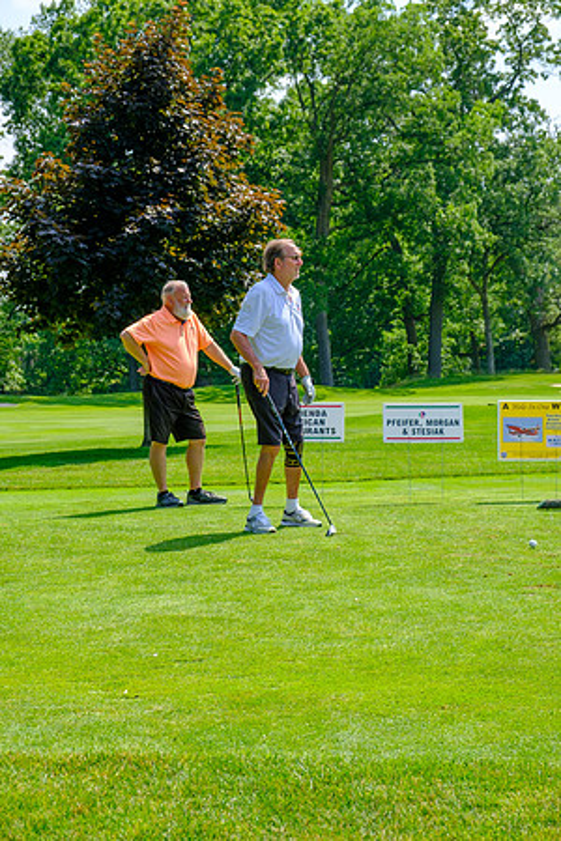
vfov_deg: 29.2
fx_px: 1613
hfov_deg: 19.7
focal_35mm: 69
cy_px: 420
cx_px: 280
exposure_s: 1/320
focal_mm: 46.3
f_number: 6.4
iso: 200
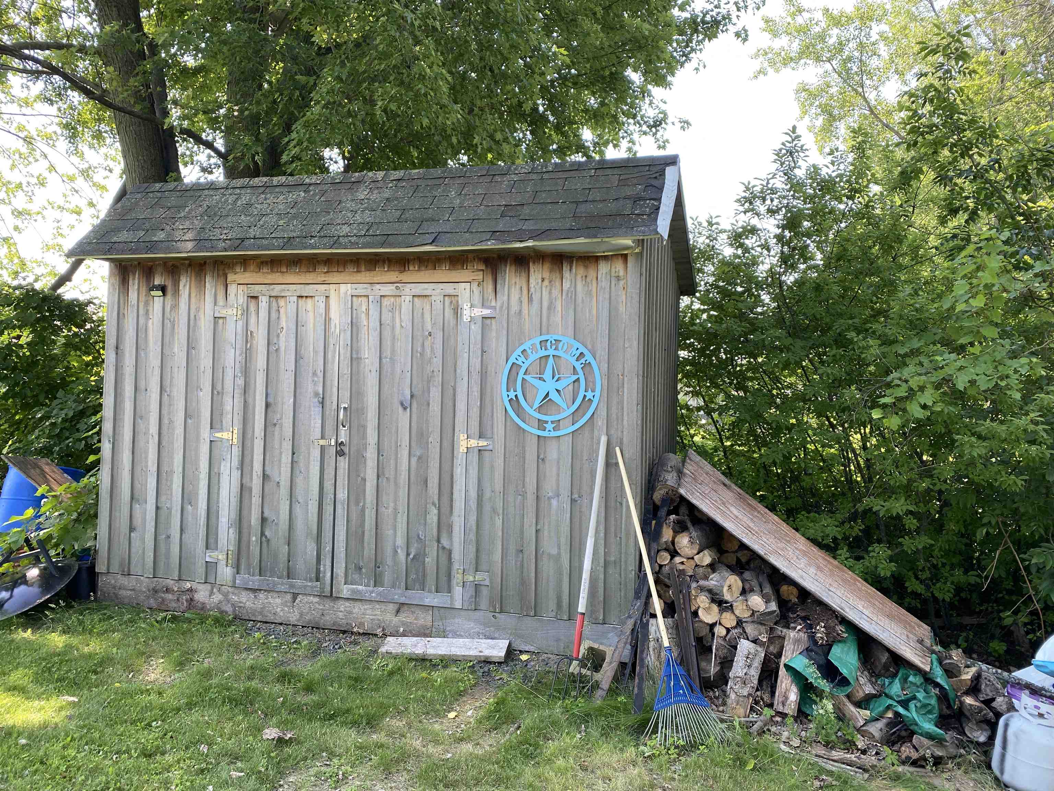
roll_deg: -3.5
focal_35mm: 26
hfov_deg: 67.3
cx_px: 527
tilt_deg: +3.2
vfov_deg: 53.1
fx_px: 792
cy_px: 396
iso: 32
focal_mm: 4.25
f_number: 1.8
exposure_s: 1/212
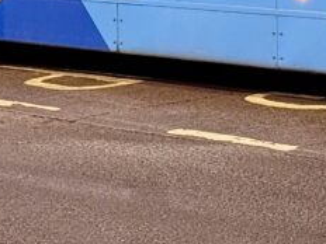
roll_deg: -0.6
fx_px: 1997
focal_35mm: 212
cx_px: 429
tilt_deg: +2.2
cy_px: -261
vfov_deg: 6.8
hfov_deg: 9.2
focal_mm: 6.76
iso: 400
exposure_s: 1/25
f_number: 1.78
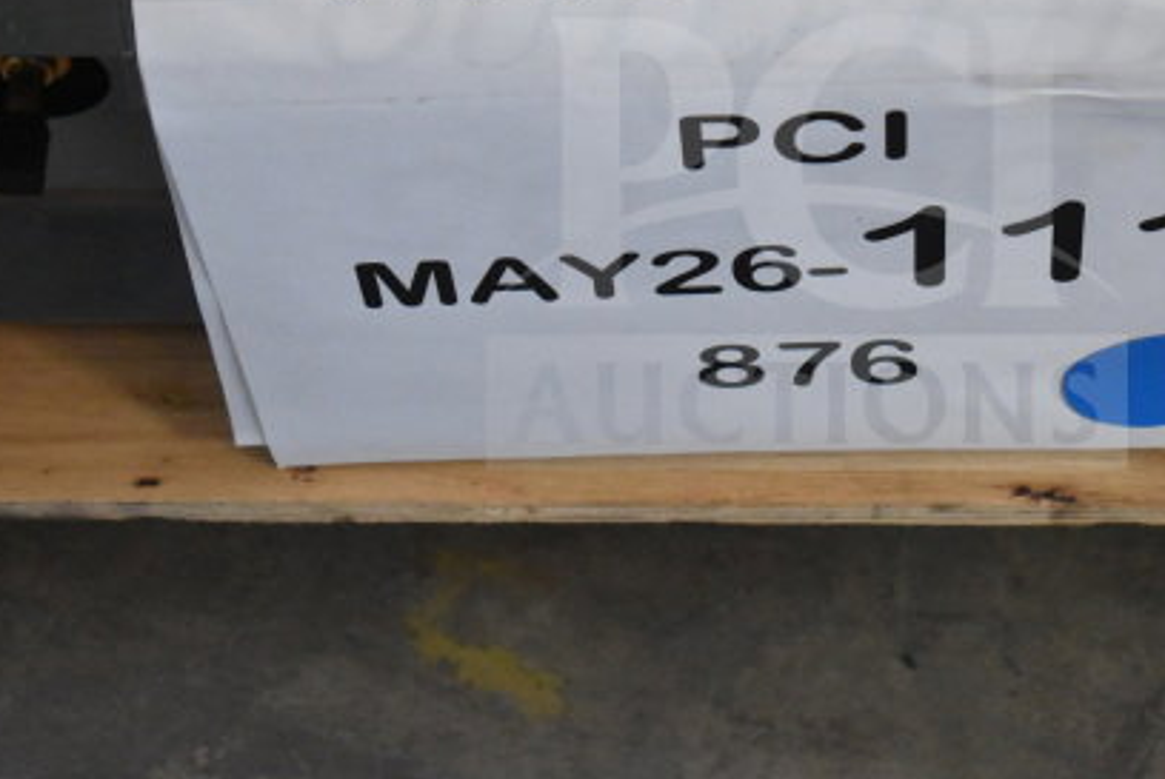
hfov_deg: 18.2
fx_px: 3628
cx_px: 805
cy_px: 244
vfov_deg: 12.2
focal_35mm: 112
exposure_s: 1/100
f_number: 5.6
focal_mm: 50
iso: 6400
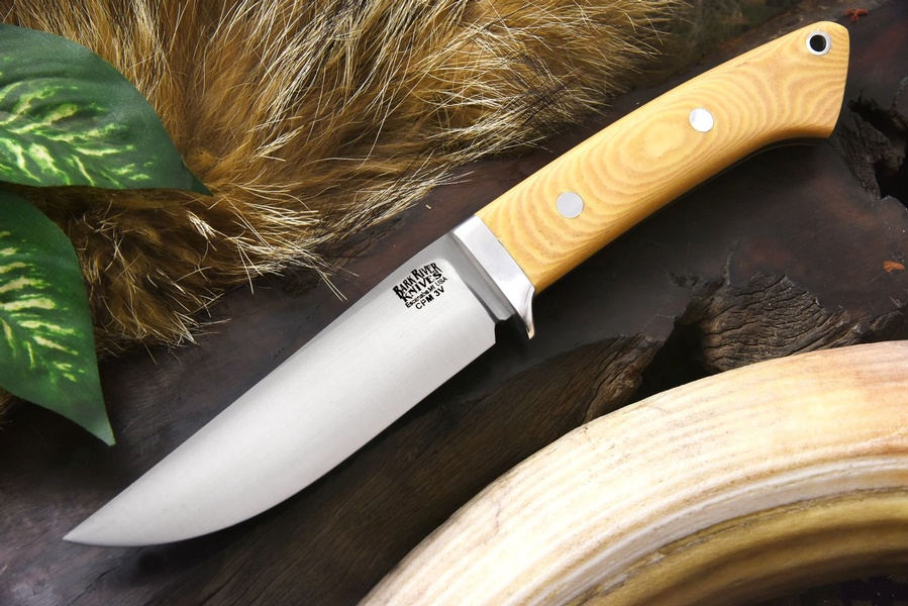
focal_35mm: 85
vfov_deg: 16.1
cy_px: 303
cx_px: 454
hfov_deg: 23.9
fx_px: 2144
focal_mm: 85
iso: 1000
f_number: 13
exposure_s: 1/5
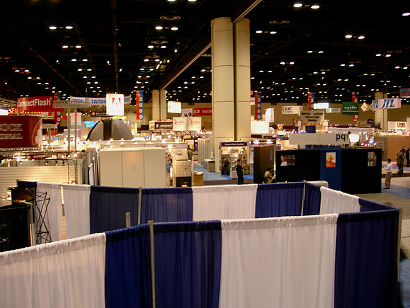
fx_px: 450
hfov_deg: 49.0
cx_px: 205
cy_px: 154
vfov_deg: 37.7
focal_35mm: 38
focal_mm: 7.8
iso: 50
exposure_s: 1/6.6
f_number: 2.8
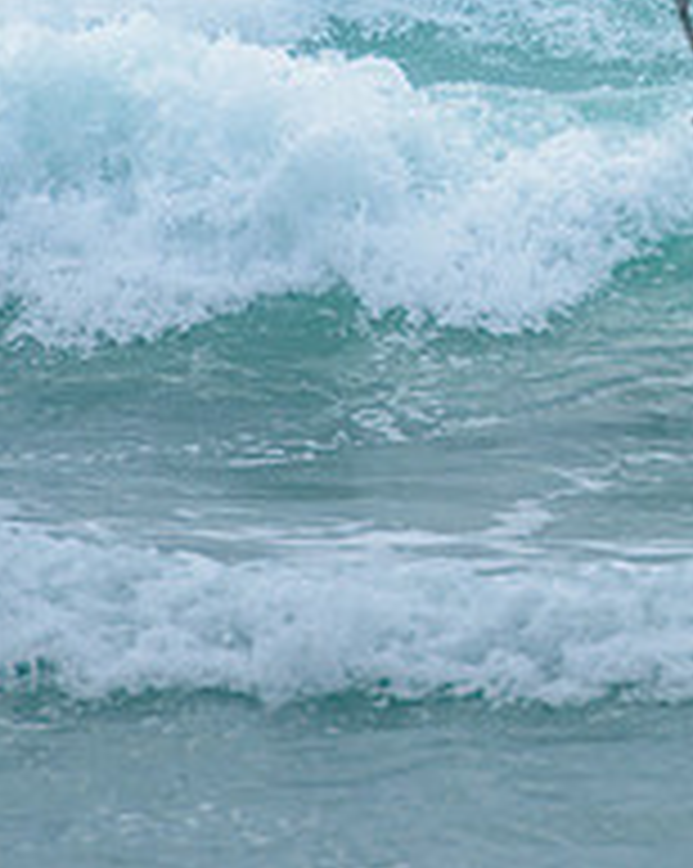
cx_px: 1010
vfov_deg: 1.4
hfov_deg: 1.1
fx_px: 35487
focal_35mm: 1382
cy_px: -176
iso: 500
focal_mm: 400
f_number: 8
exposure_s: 1/1600
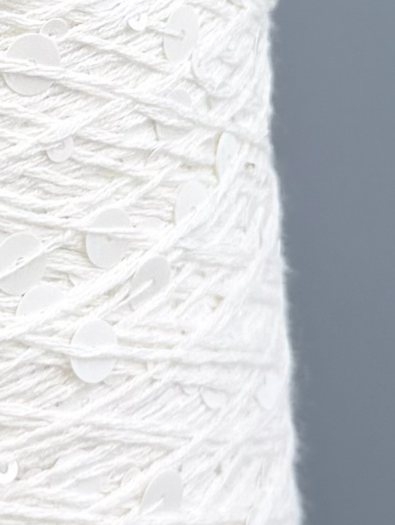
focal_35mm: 75
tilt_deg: -4.6
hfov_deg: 17.8
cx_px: -175
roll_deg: -0.4
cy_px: 31
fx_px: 1140
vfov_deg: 25.0
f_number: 1.78
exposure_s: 1/1812
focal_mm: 6.76
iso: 80
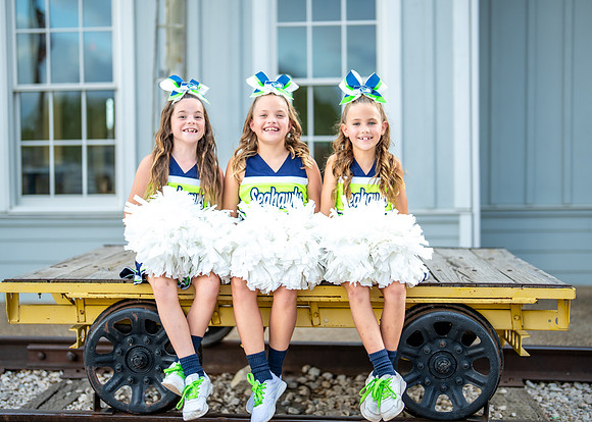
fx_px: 967
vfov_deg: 24.6
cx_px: 274
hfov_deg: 34.0
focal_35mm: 58
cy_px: 200
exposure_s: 1/800
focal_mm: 50
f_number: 1.2
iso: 200
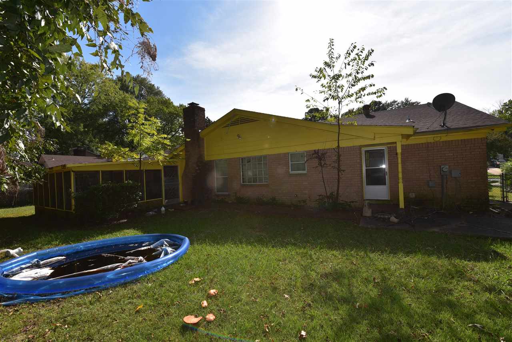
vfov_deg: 81.2
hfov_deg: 104.2
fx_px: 199
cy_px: 171
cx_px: 256
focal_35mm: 14
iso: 100
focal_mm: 14
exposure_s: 1/200
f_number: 11
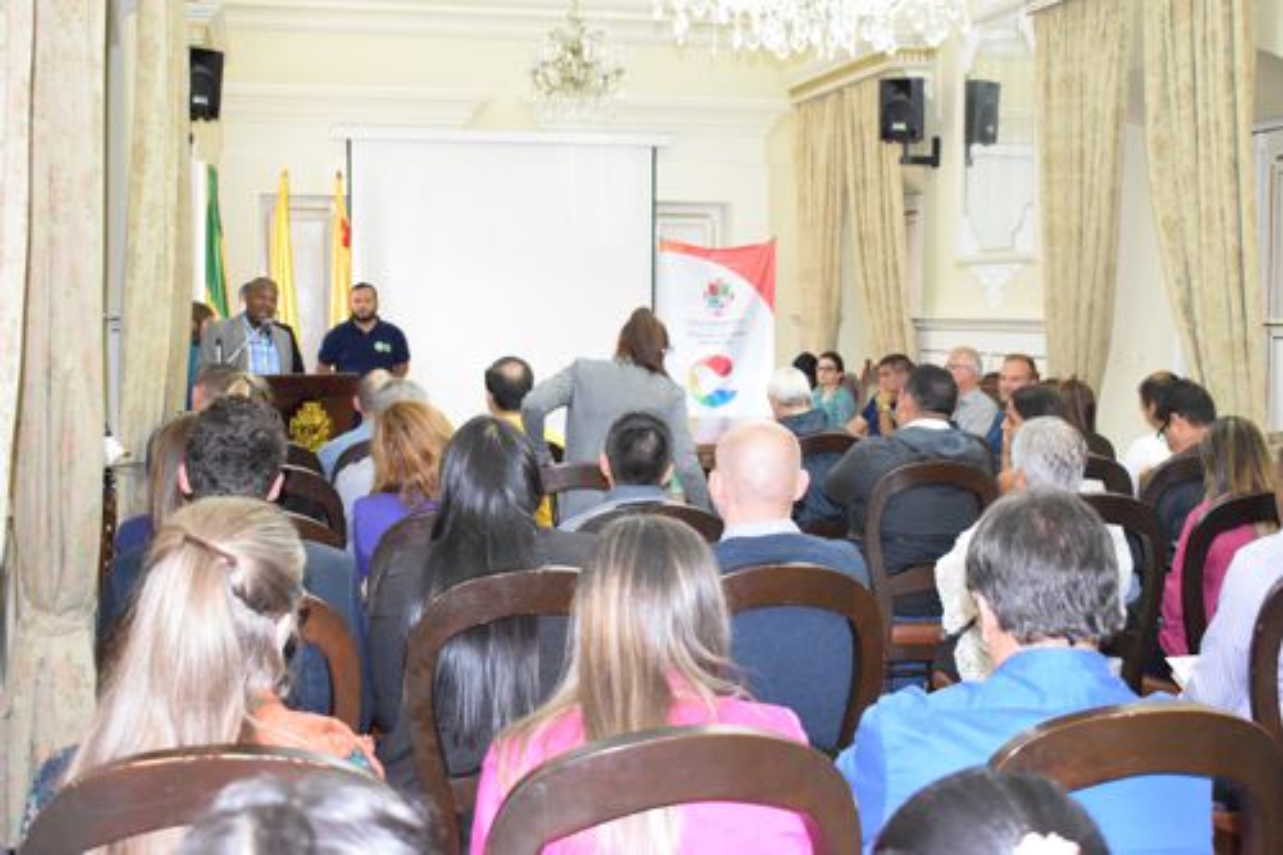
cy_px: 428
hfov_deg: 42.3
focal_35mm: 46
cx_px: 642
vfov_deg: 28.9
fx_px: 1657
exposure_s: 1/160
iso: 6400
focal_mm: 31
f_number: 4.2
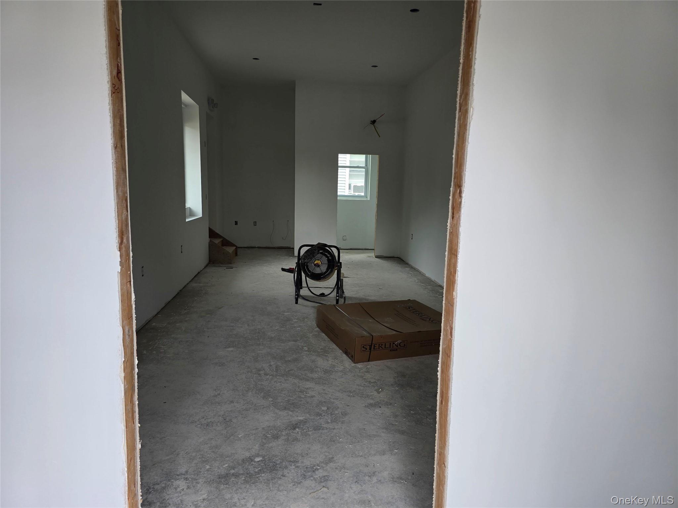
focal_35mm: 23
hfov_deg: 73.9
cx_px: 339
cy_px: 254
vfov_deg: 58.9
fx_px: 450
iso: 32
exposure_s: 1/180
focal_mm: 6.3
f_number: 1.7
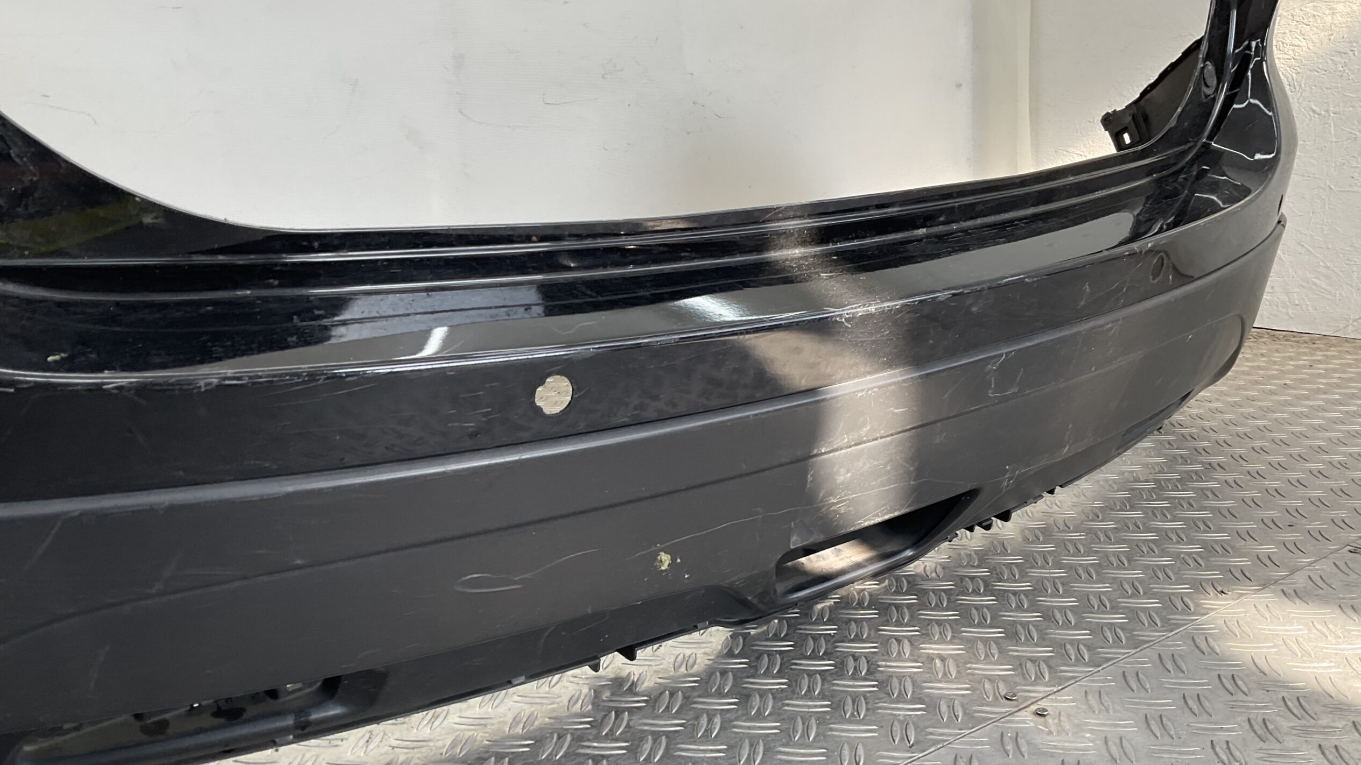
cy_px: 478
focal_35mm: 32
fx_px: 1155
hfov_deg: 61.0
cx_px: 684
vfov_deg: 36.5
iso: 16
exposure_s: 1/100
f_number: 1.8
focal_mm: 3
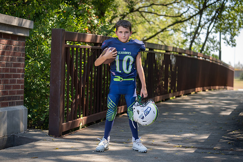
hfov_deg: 28.8
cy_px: 81
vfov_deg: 19.5
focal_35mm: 70
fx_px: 473
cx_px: 122
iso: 100
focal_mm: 70
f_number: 2.8
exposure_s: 1/320
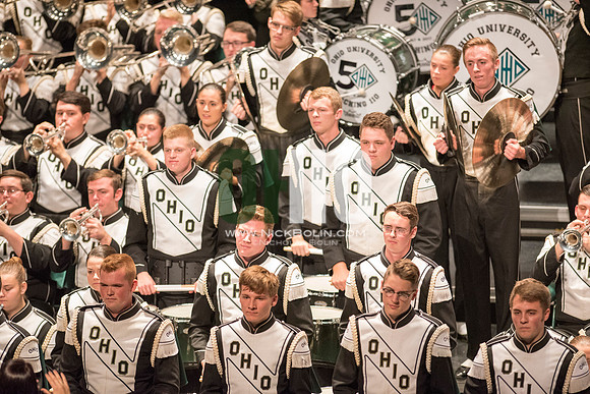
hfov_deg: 6.9
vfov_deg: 4.6
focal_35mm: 300
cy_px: 197
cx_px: 295
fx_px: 4918
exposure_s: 1/500
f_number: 2.8
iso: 4000
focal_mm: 300
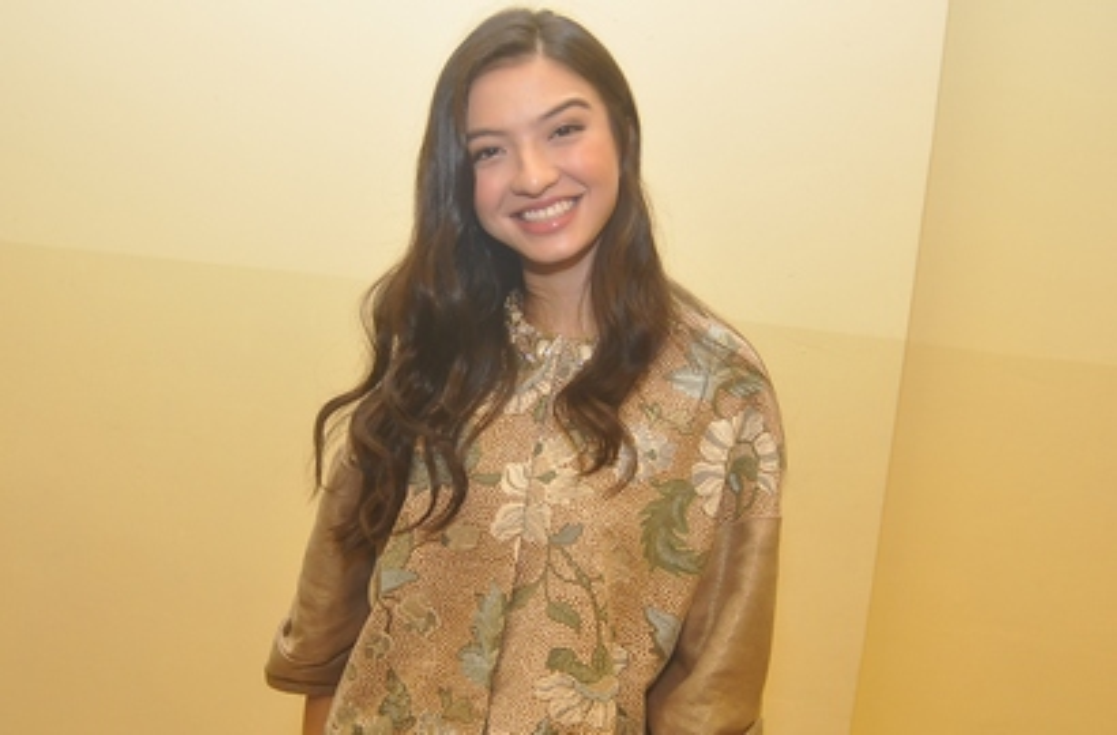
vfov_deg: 47.6
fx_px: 835
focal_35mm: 27
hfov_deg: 67.6
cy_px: 368
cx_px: 558
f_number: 4
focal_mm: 18
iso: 800
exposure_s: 1/60
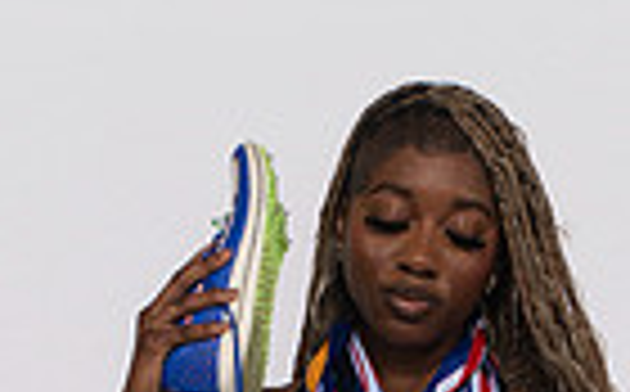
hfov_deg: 17.7
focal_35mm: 118
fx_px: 2023
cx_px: 382
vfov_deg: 9.9
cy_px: 906
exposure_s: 1/320
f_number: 8
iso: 640
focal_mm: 36
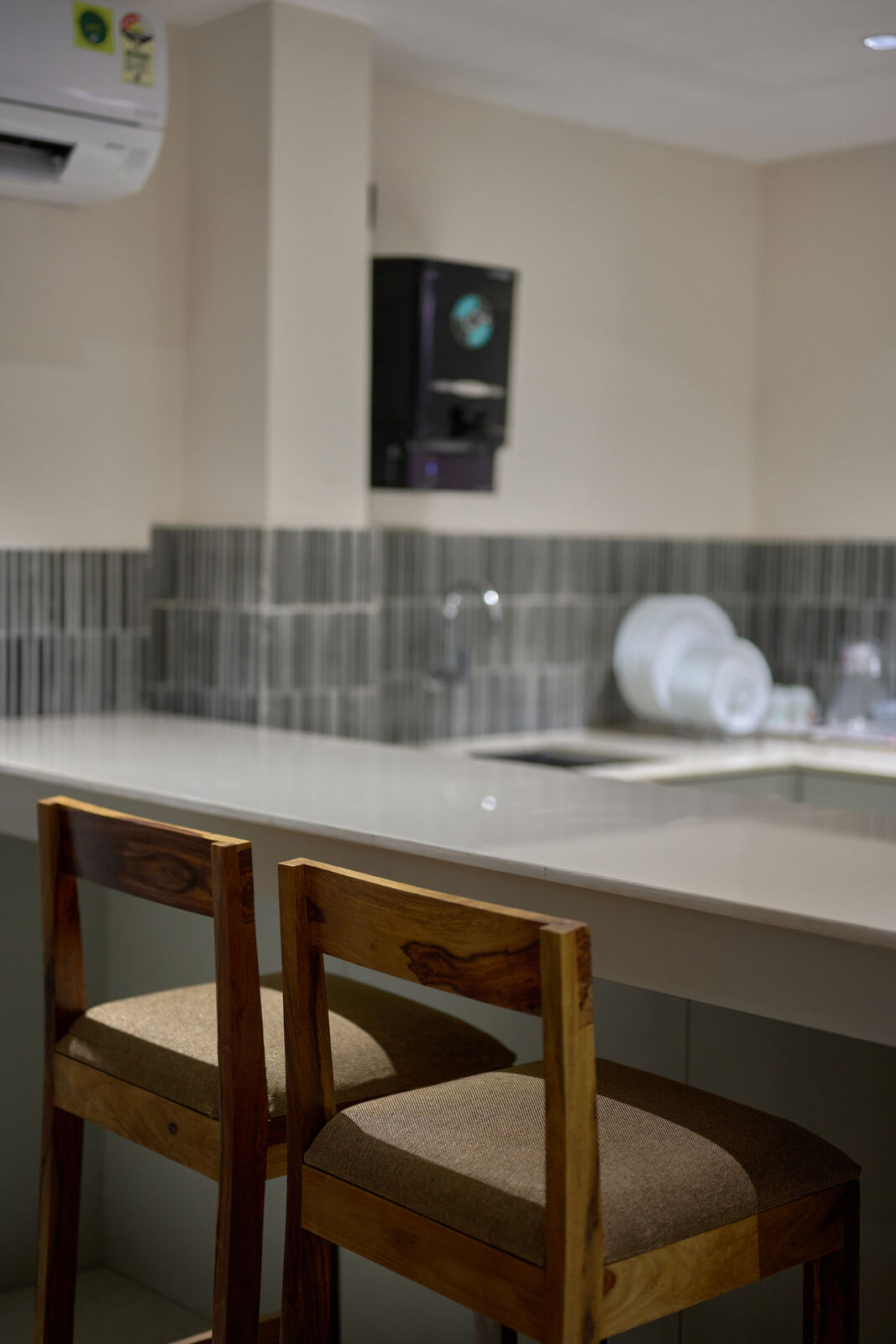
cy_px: 672
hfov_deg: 27.0
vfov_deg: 39.6
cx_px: 448
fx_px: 1866
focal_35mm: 50
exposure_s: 1/160
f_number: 1.8
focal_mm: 50
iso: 640
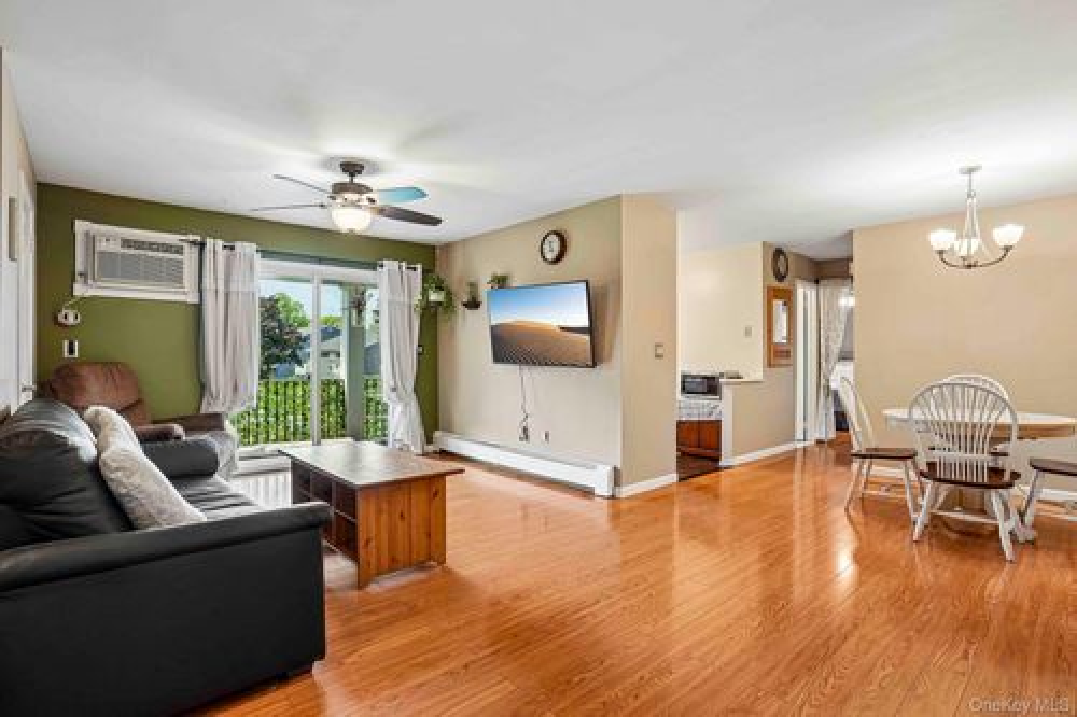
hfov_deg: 93.3
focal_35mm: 17
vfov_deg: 70.4
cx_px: 538
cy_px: 358
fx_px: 508
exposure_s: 1/25
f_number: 8
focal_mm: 17
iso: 400
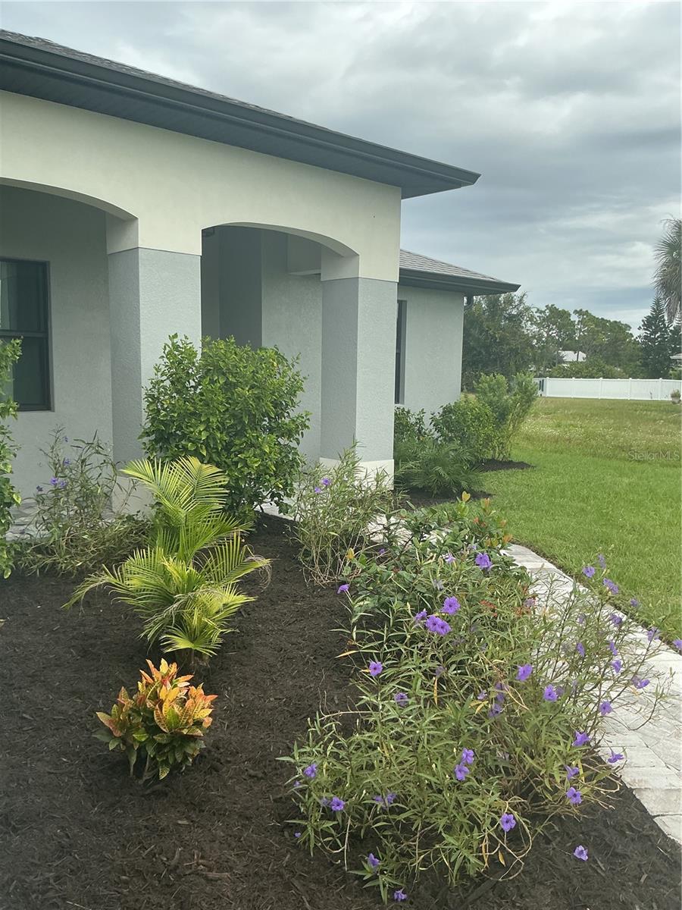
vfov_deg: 61.7
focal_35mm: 29
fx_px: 762
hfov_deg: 48.2
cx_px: 341
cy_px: 455
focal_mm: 3
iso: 25
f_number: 1.8
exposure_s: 1/666
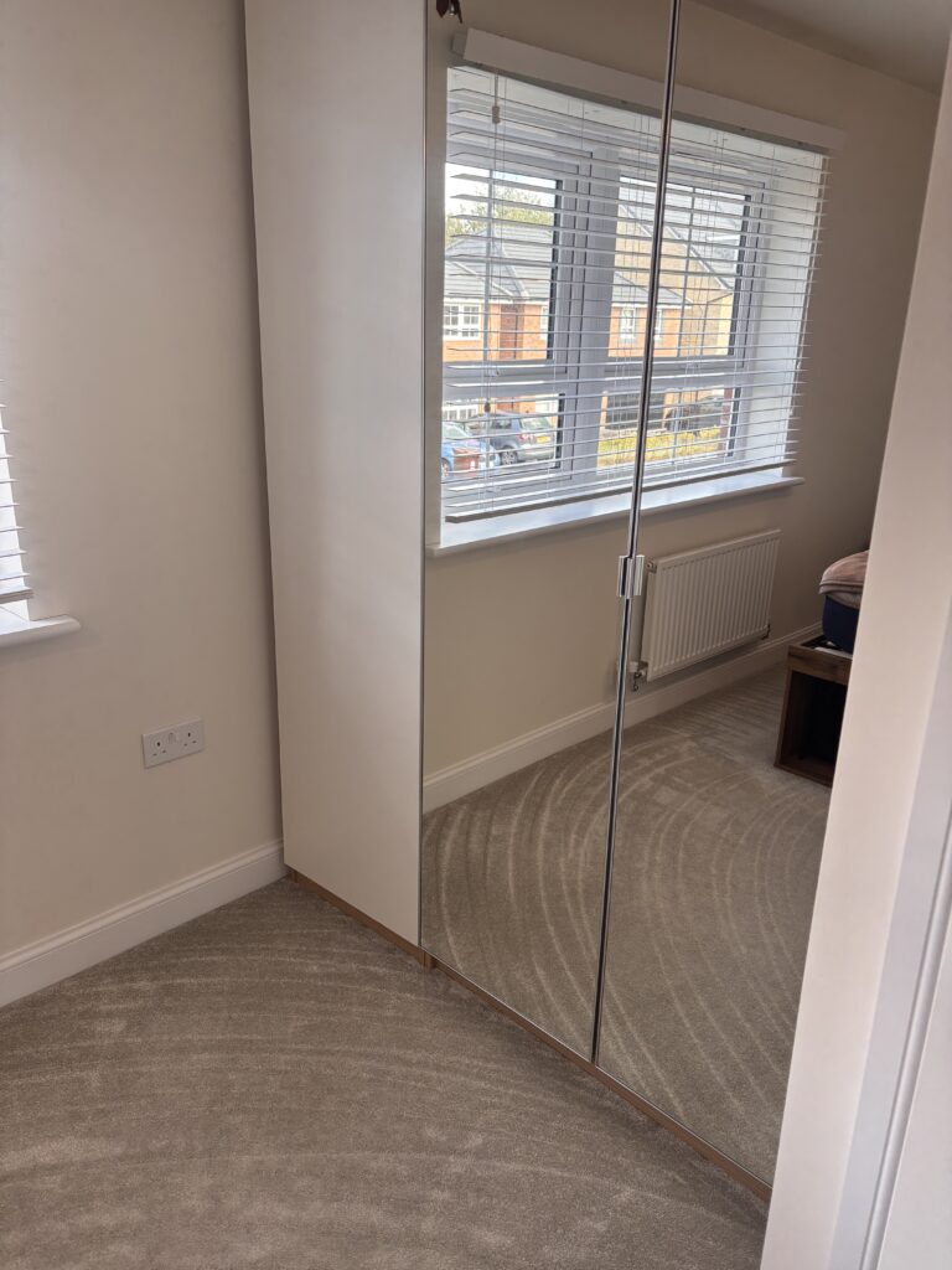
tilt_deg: -20.6
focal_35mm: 26
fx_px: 953
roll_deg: -3.0
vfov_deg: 67.3
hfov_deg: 53.1
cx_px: 476
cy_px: 635
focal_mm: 5.96
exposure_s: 1/121
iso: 64
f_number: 1.6
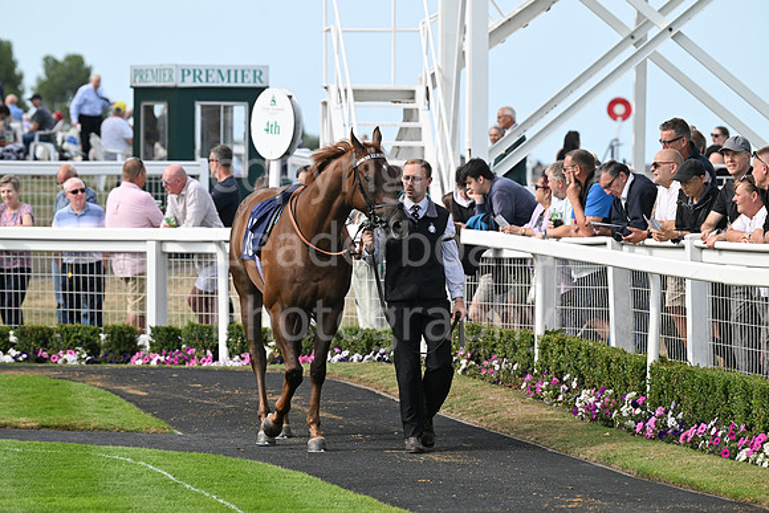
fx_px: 4273
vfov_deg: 6.9
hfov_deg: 10.3
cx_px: 384
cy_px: 256
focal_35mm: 200
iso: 400
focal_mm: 200
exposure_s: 1/1250
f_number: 5.6
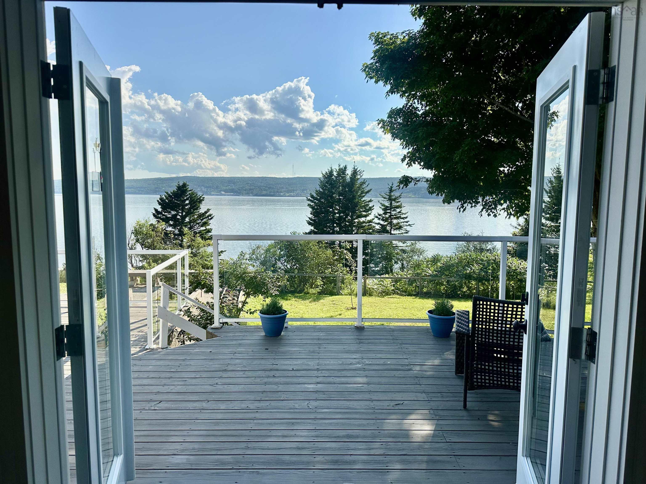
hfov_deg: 71.6
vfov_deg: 56.8
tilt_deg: -6.3
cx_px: 323
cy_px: 242
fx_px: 448
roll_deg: -1.1
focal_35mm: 24
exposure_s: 1/5848
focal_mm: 6.86
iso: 80
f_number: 1.78
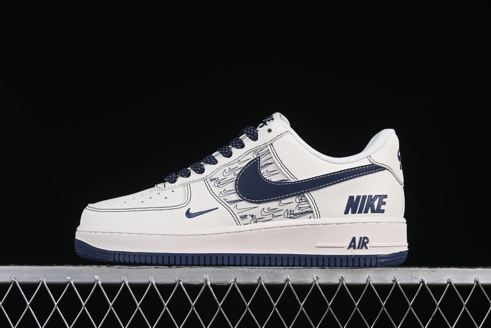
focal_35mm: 75
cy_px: 164
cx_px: 246
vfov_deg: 18.2
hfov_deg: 27.0
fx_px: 1023
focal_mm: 50
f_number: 8
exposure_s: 1/80
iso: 160
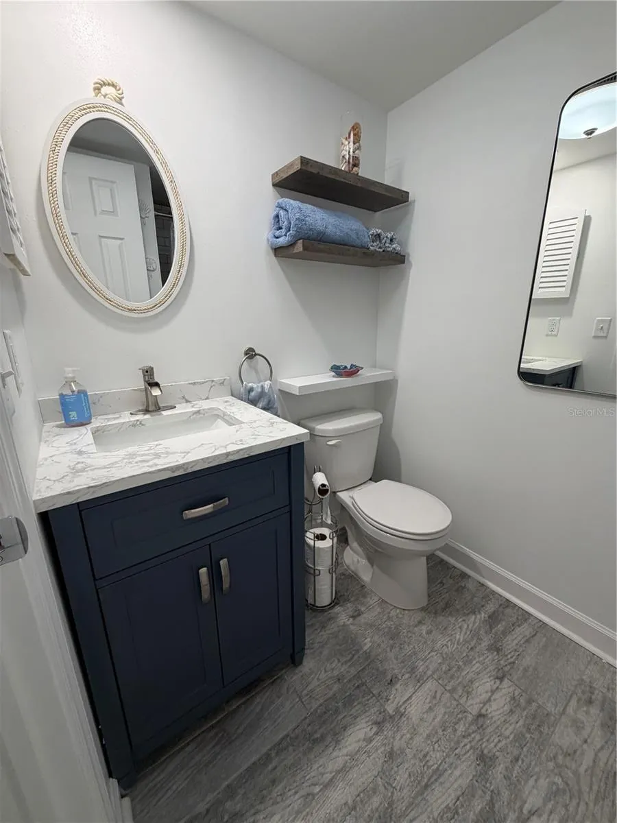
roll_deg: +0.4
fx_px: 333
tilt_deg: -16.1
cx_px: 308
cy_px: 412
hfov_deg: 85.7
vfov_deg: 102.1
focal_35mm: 14
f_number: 2.2
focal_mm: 2.22
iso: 200
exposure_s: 1/120
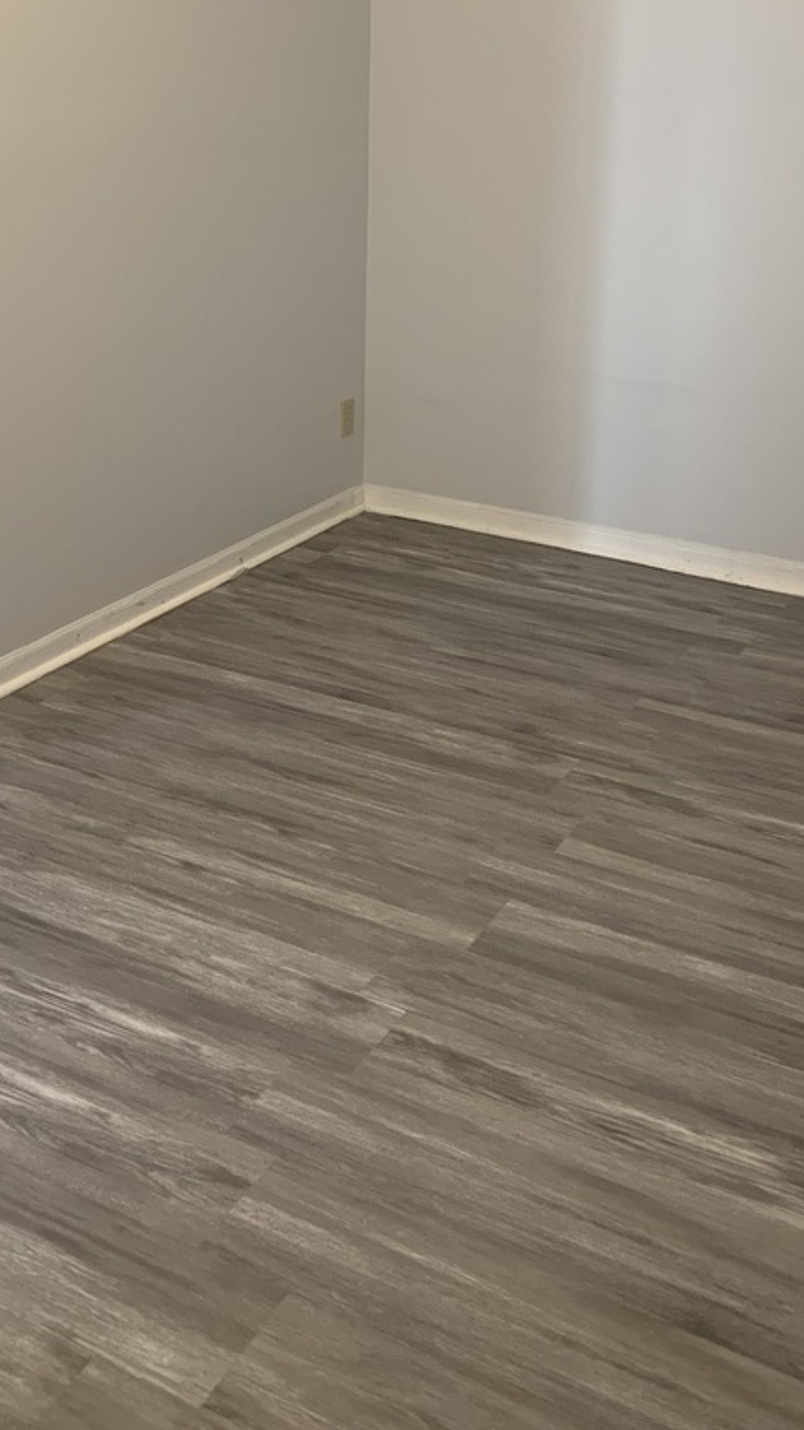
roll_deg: -0.8
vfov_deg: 49.2
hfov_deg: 29.7
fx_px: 1517
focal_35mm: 40
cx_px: 381
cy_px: 432
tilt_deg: -15.4
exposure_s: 1/60
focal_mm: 4.25
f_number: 1.8
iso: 250
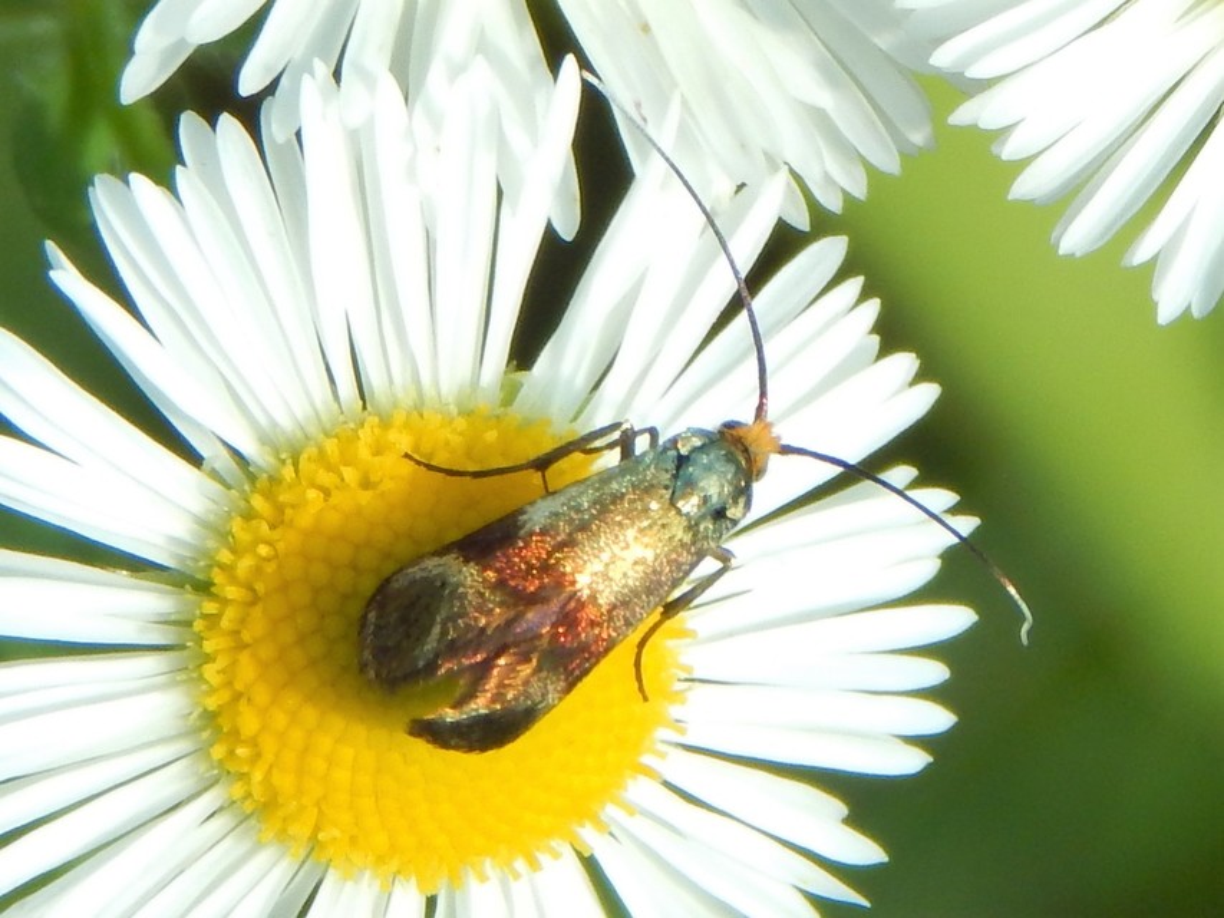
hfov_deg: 8.5
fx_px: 8205
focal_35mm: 232
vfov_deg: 6.4
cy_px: 459
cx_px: 612
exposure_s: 1/500
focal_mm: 41.7
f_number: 5.6
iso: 125
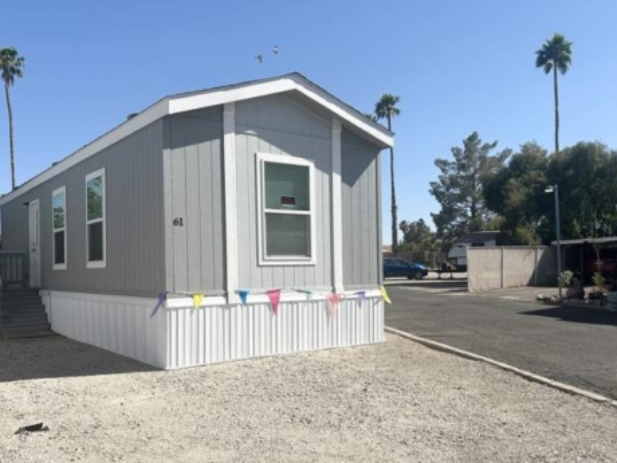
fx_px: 588
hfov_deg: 55.3
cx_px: 300
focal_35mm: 33
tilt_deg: -0.2
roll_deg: +1.3
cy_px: 262
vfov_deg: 42.9
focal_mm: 5.7
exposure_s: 1/8000
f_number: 1.5
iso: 50
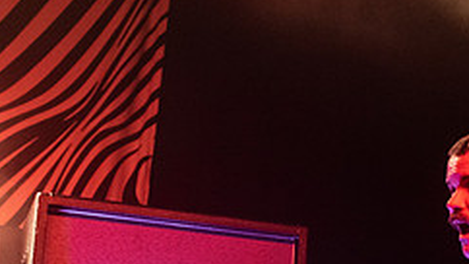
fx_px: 1094
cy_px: 300
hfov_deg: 24.2
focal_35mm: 88
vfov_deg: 13.4
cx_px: 200
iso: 3200
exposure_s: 1/320
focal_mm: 35
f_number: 3.2
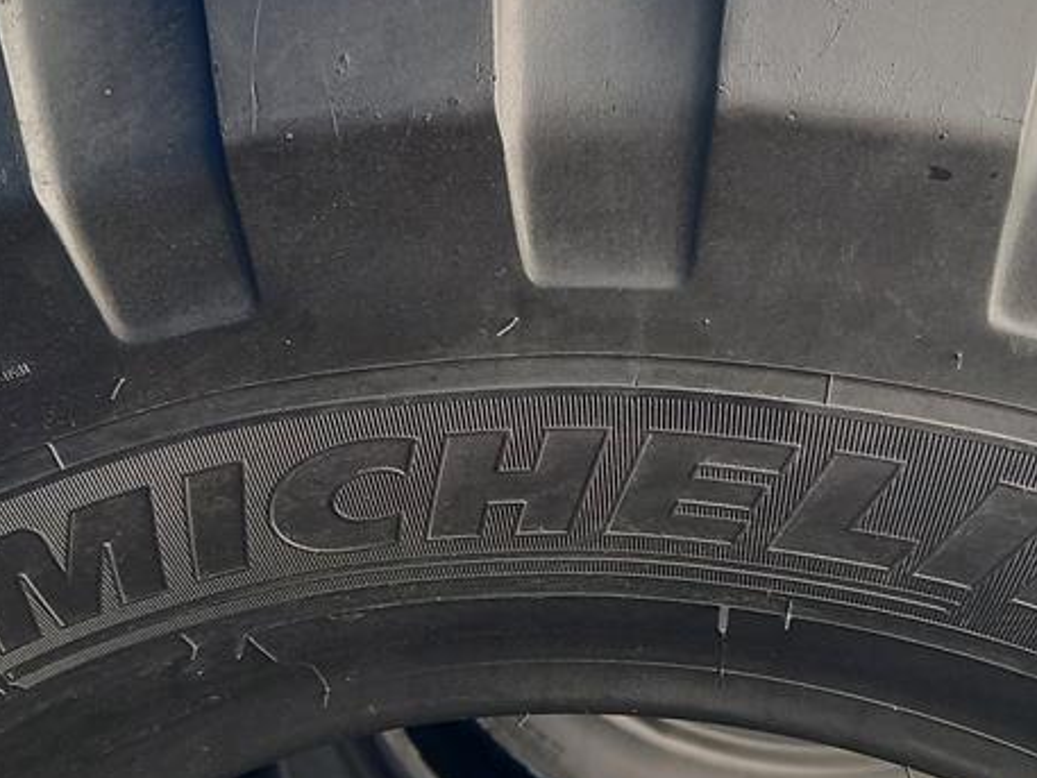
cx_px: 495
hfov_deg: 34.3
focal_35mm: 56
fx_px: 1678
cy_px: 408
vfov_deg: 26.1
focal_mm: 4.65
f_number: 1.8
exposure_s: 1/50
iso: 80
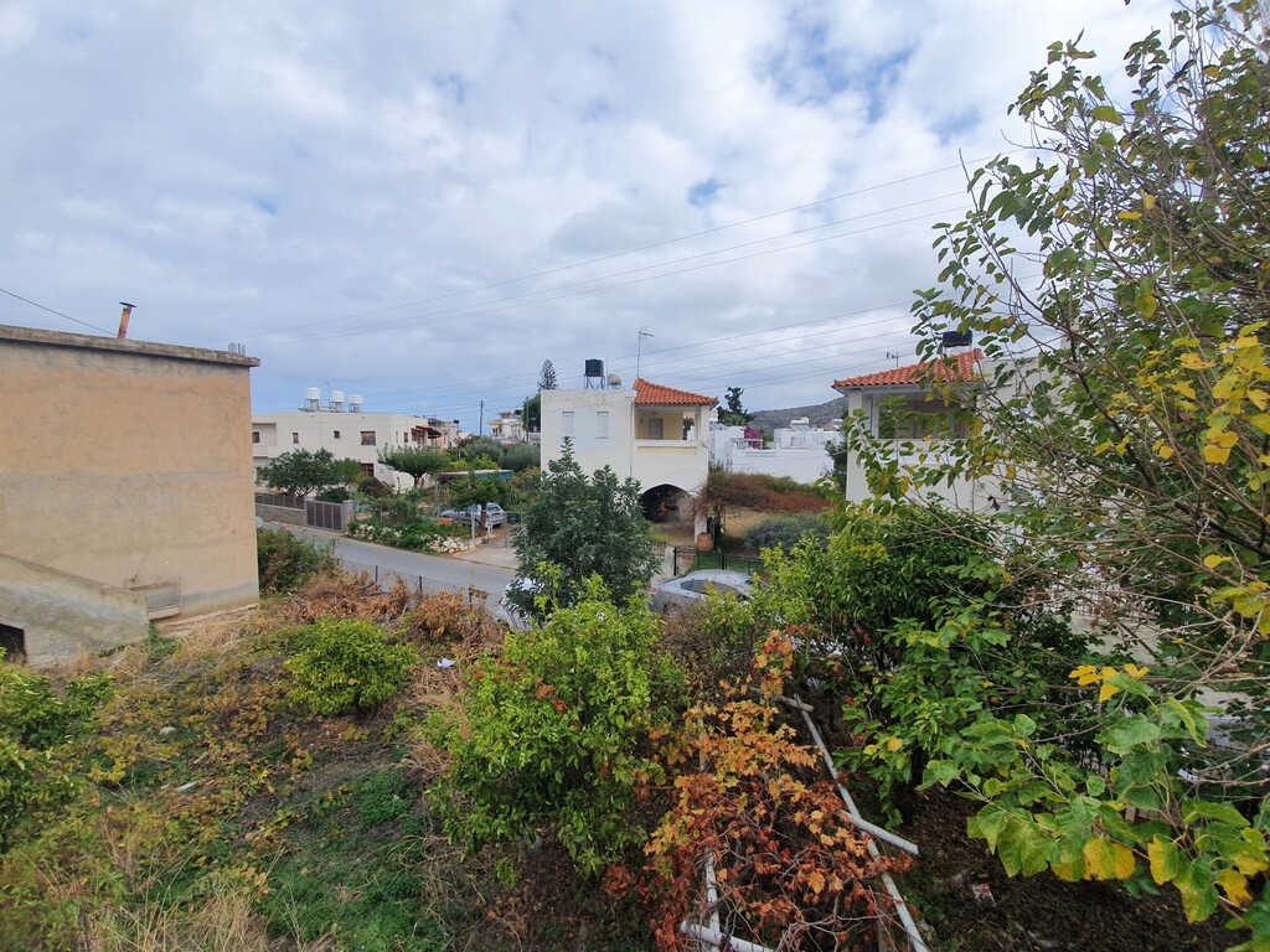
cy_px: 476
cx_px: 635
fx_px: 477
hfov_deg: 106.2
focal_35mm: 13
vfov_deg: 89.9
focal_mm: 1.8
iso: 50
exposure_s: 1/906
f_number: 2.2
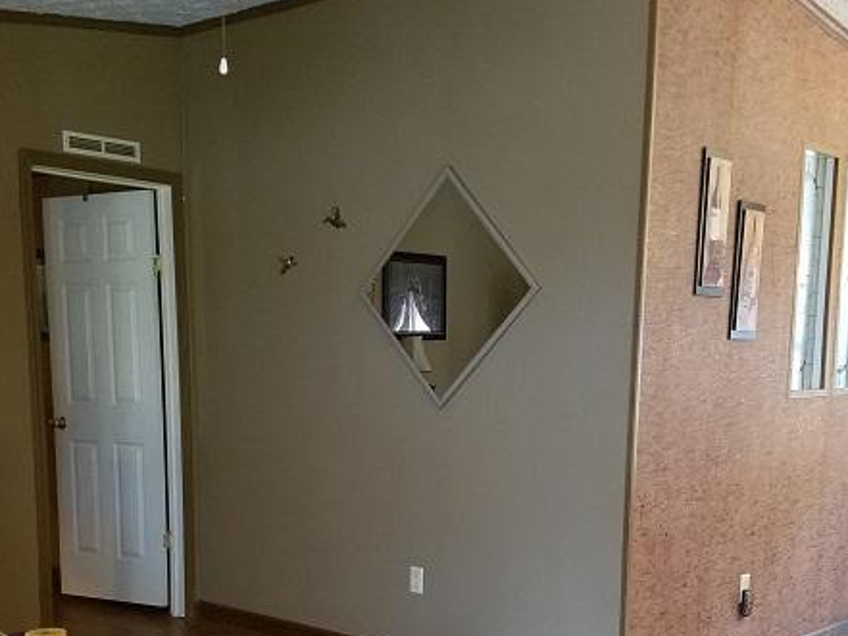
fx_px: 1127
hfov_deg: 41.2
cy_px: 518
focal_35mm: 46
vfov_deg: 30.7
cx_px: 402
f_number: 1.7
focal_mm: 4.2
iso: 200
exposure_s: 1/11
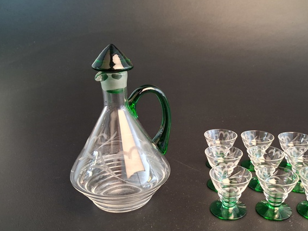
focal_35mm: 38
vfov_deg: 37.6
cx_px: 214
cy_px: 140
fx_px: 338
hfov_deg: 47.9
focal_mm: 4
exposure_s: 1/33
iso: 500
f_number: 1.8
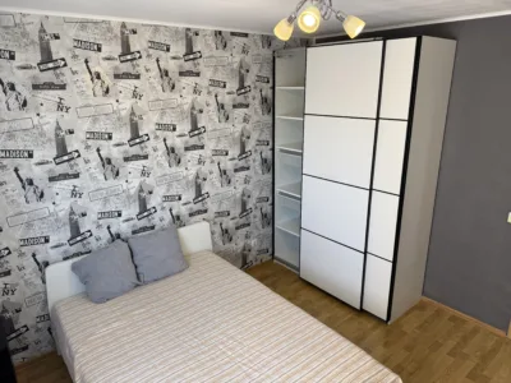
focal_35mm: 24
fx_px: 354
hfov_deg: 71.6
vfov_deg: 56.8
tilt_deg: -15.8
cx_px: 256
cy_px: 192
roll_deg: +0.5
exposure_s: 1/100
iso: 160
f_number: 1.78
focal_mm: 6.76
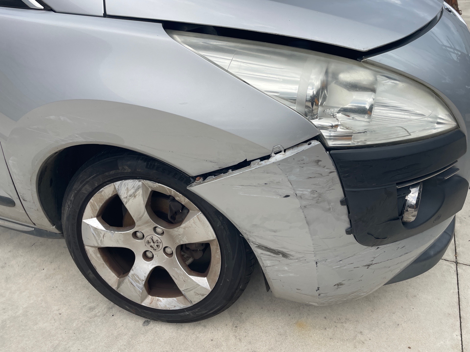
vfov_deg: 53.1
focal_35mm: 26
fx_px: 353
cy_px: 176
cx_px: 235
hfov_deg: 67.3
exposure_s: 1/2882
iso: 32
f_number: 1.6
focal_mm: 4.2
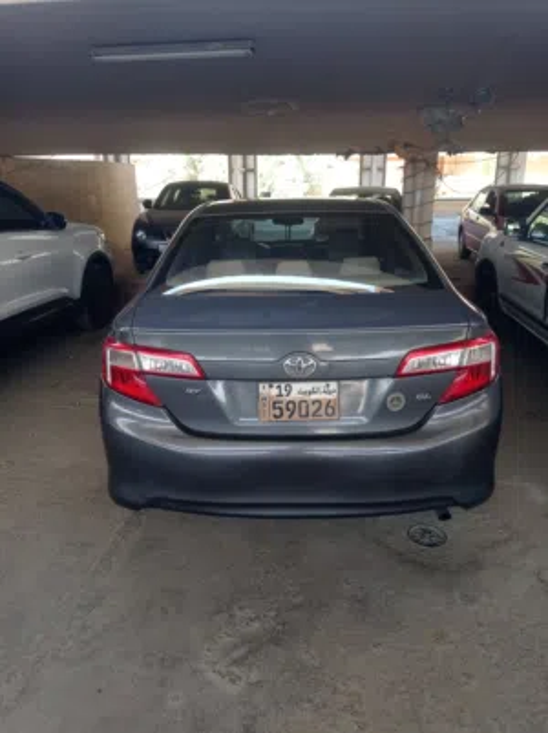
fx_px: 592
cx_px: 274
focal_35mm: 28
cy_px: 366
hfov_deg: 49.7
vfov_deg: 63.5
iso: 100
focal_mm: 4.74
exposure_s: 1/135
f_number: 1.79
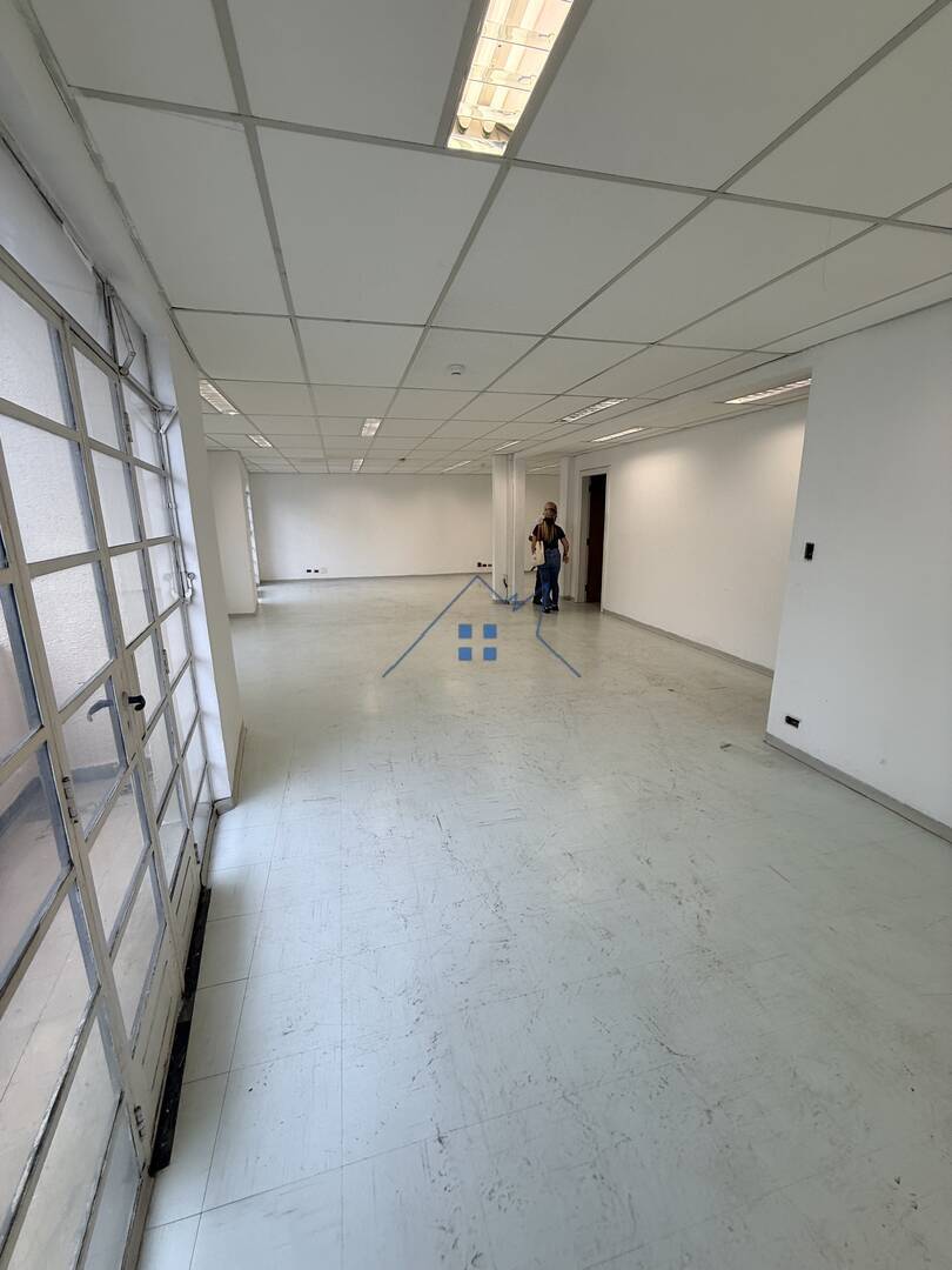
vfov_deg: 102.1
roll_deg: -0.7
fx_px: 513
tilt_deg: -15.9
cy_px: 635
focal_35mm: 14
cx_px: 476
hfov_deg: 85.7
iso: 50
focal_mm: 2.22
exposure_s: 1/139
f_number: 2.2
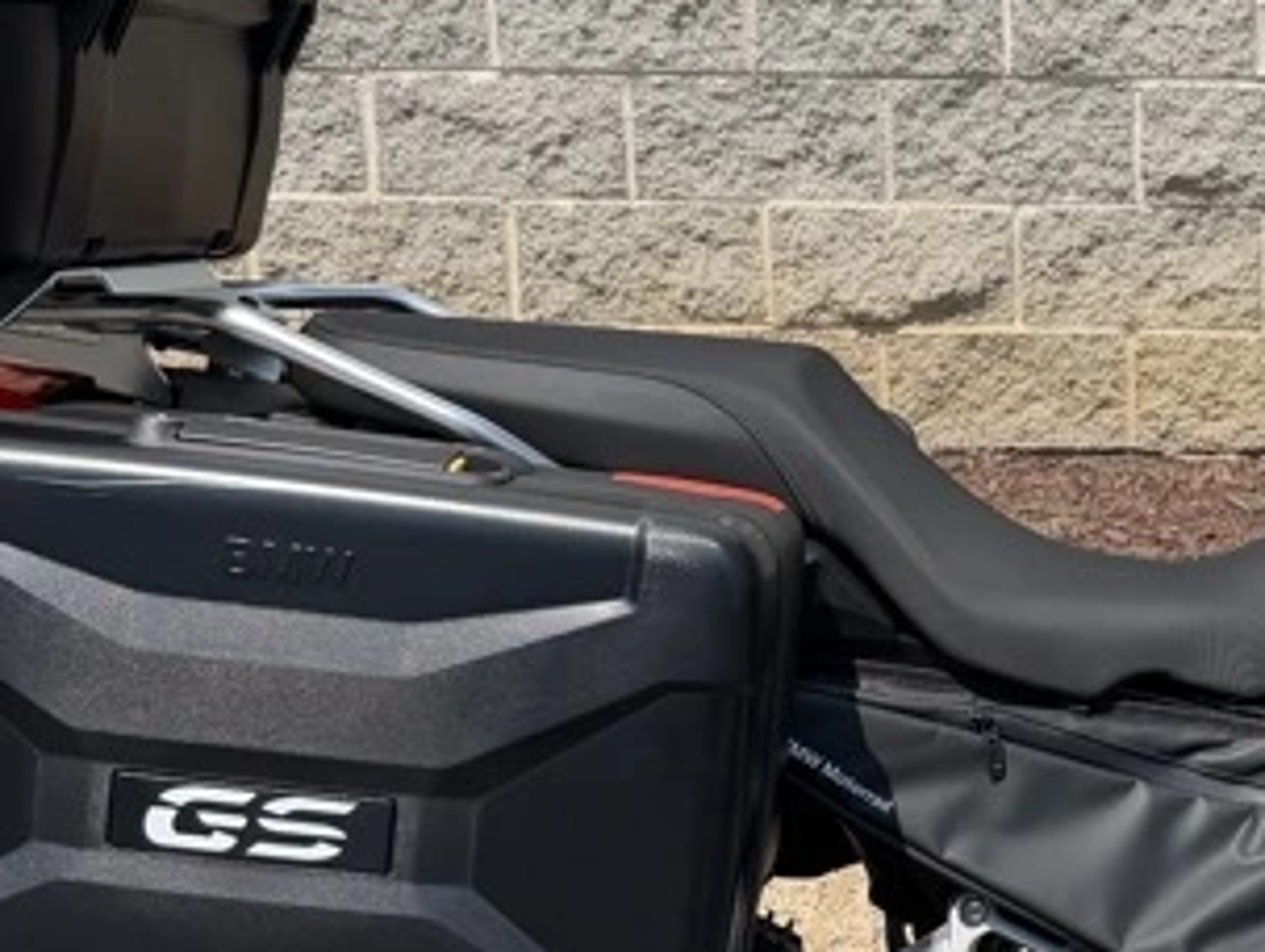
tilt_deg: -14.2
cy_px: 514
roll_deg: +0.0
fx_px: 2964
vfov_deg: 18.2
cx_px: 1369
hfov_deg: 22.8
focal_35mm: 81
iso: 80
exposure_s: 1/4405
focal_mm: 6.76
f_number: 1.78
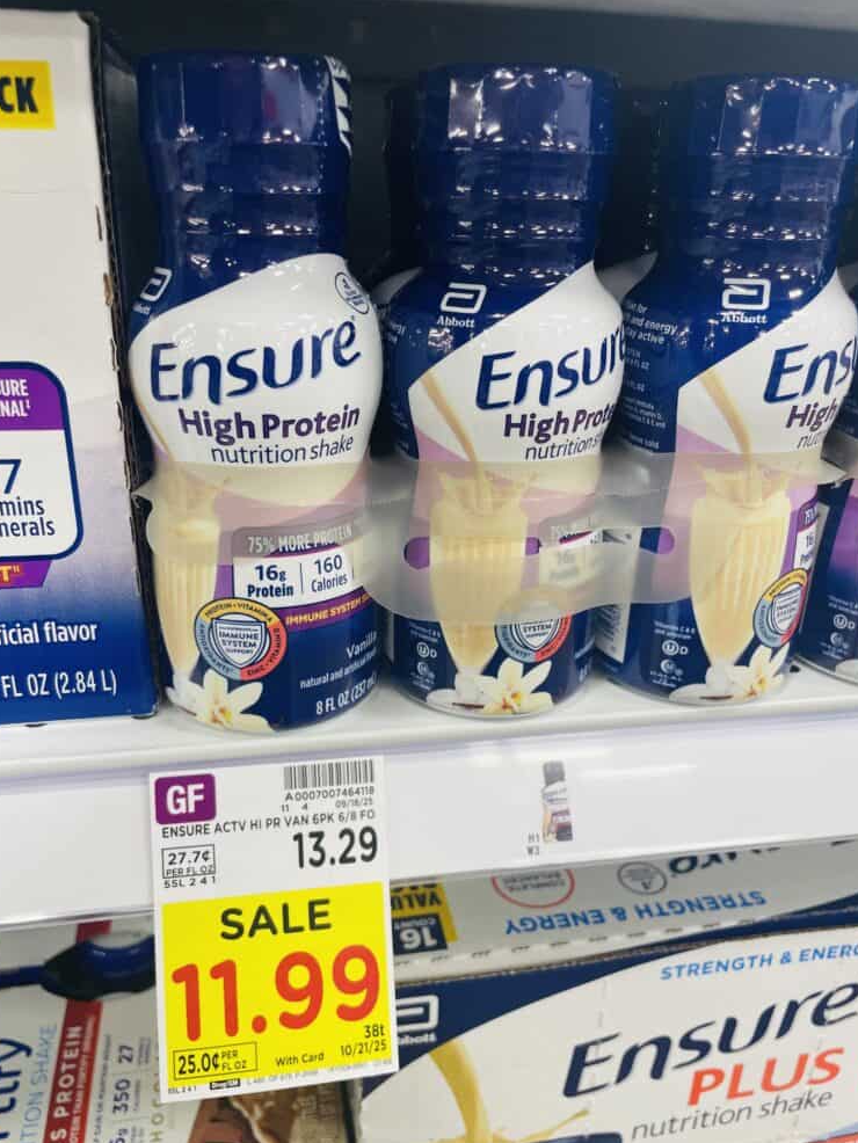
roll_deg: -1.2
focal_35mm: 27
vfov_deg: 65.3
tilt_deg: -25.9
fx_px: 892
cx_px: 428
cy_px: 591
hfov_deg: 51.4
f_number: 1.6
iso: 80
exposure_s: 1/68
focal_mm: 4.2
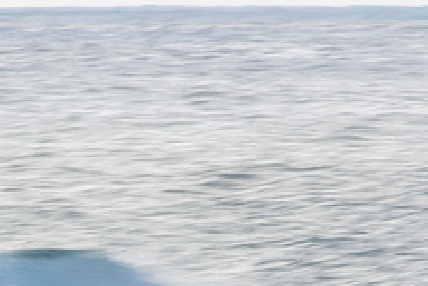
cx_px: -14
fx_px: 21791
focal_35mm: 1833
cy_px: 332
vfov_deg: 0.8
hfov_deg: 1.1
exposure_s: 1/20
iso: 100
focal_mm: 500
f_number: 25
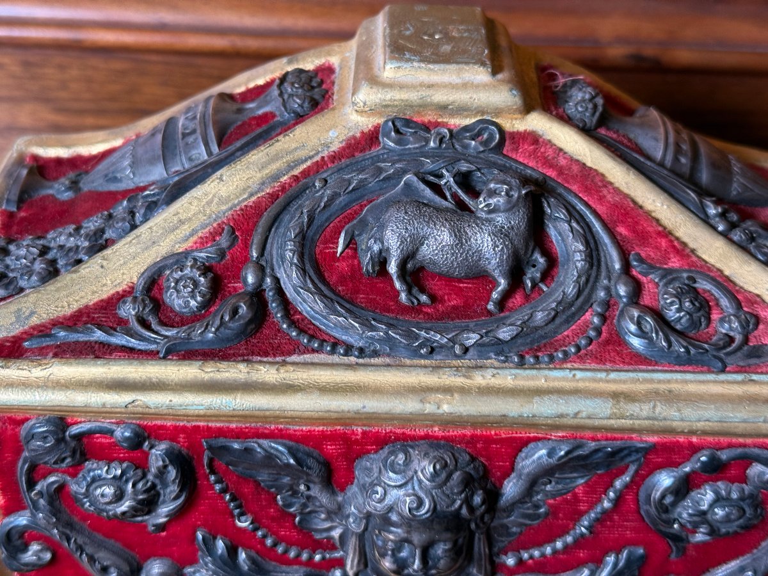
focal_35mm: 48
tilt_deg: -35.2
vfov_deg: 30.3
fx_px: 1065
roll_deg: -3.1
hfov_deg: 39.7
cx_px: 384
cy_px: 288
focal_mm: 6.76
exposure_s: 1/77
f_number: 1.78
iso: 100
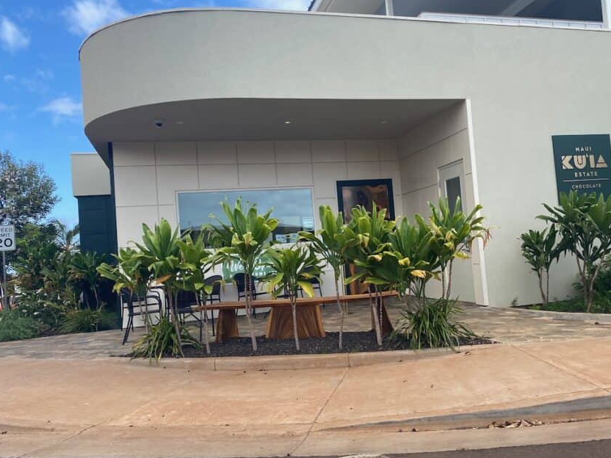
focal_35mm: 32
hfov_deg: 56.5
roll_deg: +2.3
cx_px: 361
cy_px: 230
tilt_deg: +3.2
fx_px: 565
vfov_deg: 44.2
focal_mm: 4.25
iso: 32
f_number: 1.8
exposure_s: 1/1206
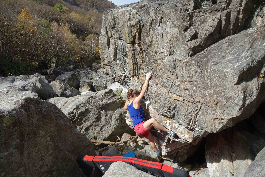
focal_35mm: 28
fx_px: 206
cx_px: 132
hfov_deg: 65.5
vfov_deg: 46.4
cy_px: 88
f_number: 4.5
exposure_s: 1/500
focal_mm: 10.4
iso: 125
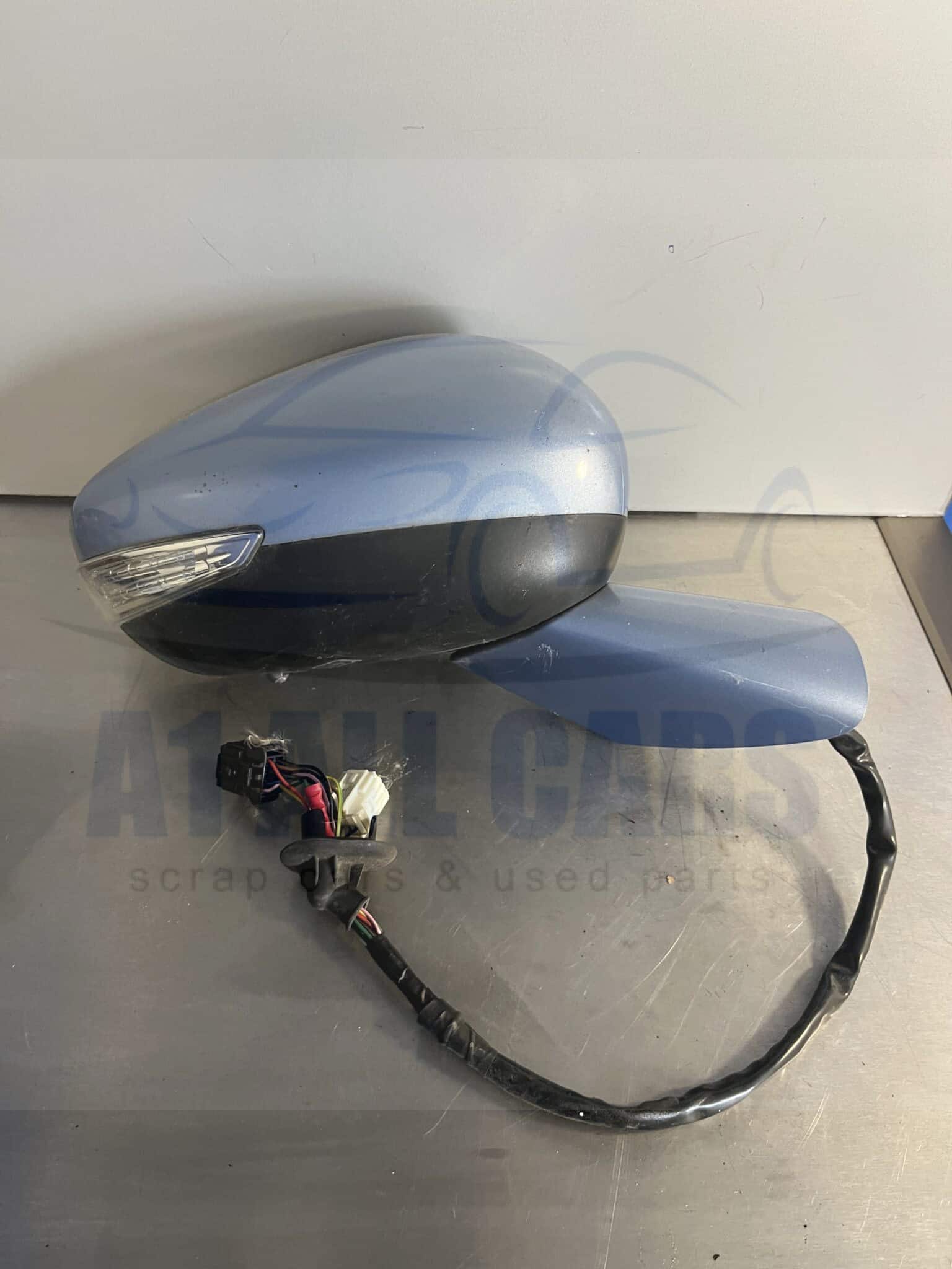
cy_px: 634
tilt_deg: -48.3
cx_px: 476
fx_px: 953
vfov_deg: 67.3
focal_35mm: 26
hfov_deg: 53.1
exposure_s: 1/50
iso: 250
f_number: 1.6
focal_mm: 5.1
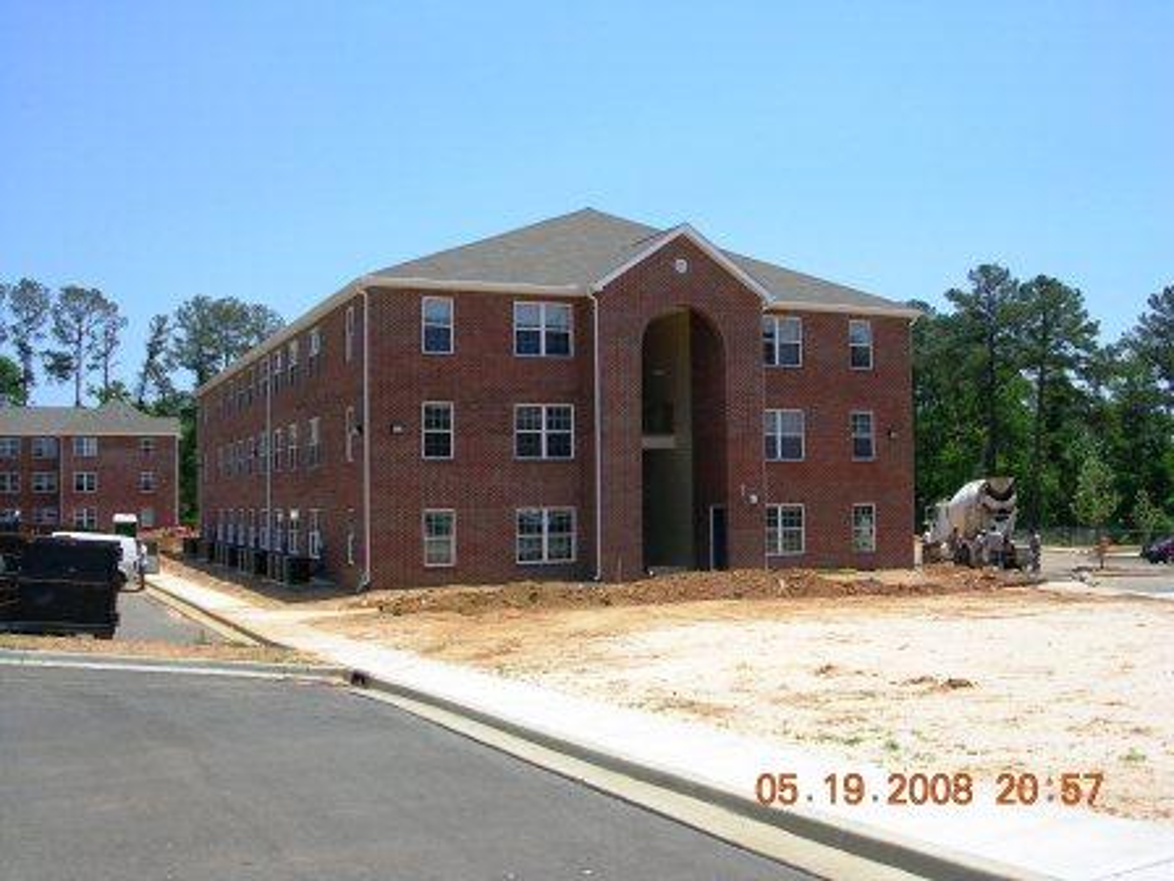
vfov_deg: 37.7
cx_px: 587
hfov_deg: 49.0
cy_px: 440
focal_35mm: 38
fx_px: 1289
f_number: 5.6
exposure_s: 1/275
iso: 50
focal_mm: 5.8
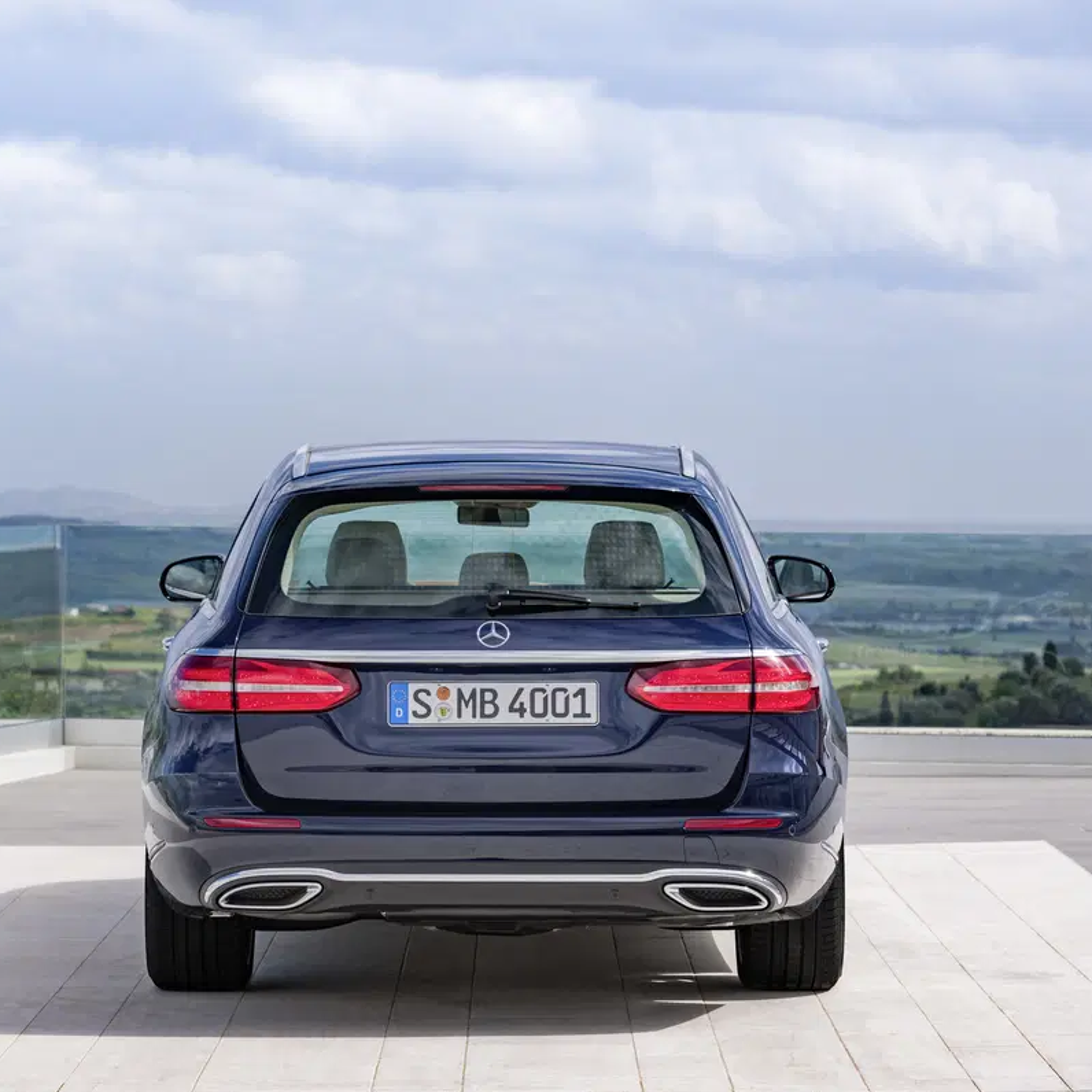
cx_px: 284
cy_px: 547
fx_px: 5032
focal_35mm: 141
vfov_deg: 12.4
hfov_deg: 12.4
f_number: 8
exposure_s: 1/80
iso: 100
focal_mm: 110
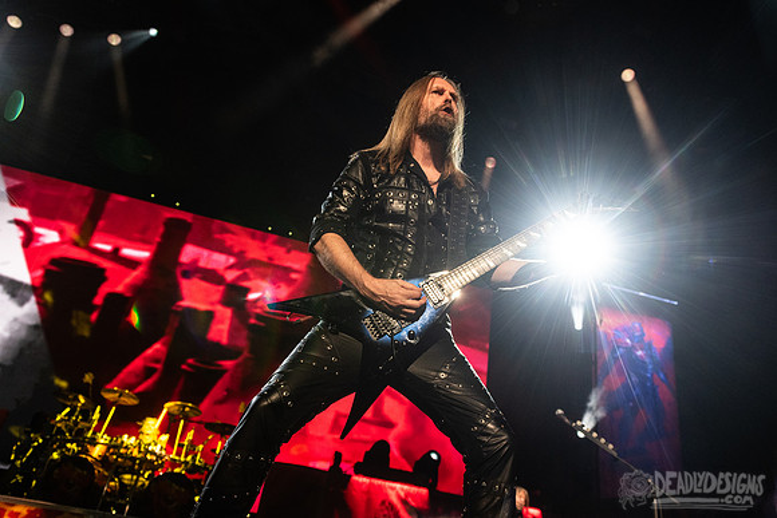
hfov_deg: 61.7
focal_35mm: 30
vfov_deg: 43.5
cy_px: 273
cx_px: 423
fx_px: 649
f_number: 4
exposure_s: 1/640
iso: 1600
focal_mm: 24
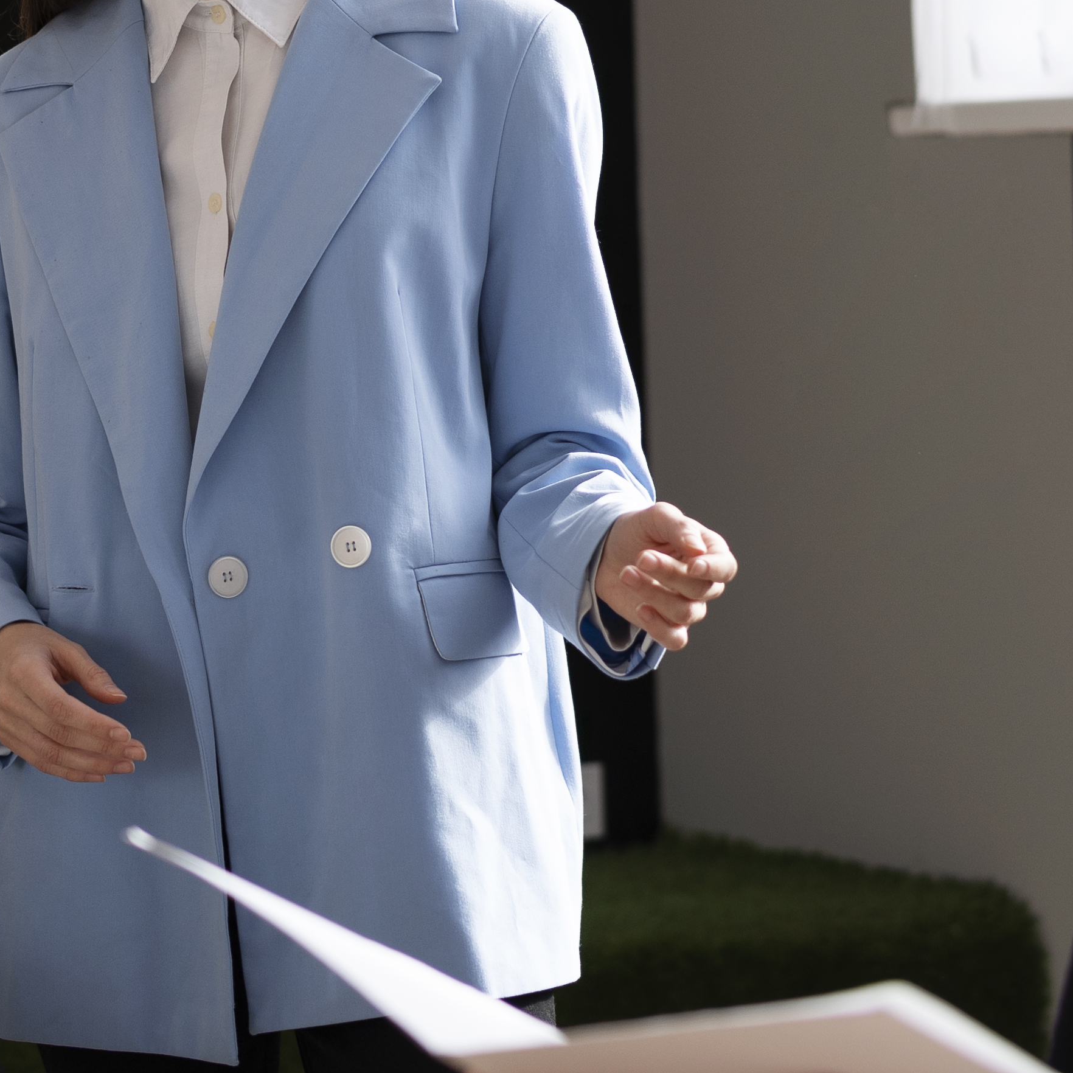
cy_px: 307
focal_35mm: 159
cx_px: 321
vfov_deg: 11.0
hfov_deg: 11.0
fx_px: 5576
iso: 160
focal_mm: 55
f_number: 2.8
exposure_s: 1/500
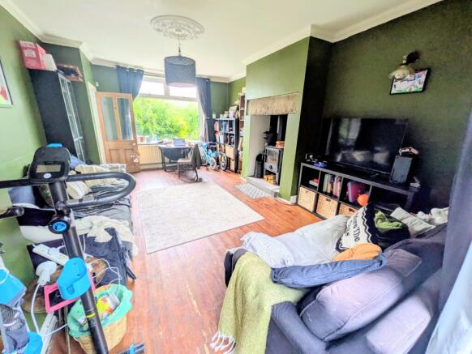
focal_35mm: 14
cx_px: 236
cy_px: 177
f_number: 2.2
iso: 71
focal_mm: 1.83
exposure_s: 1/100
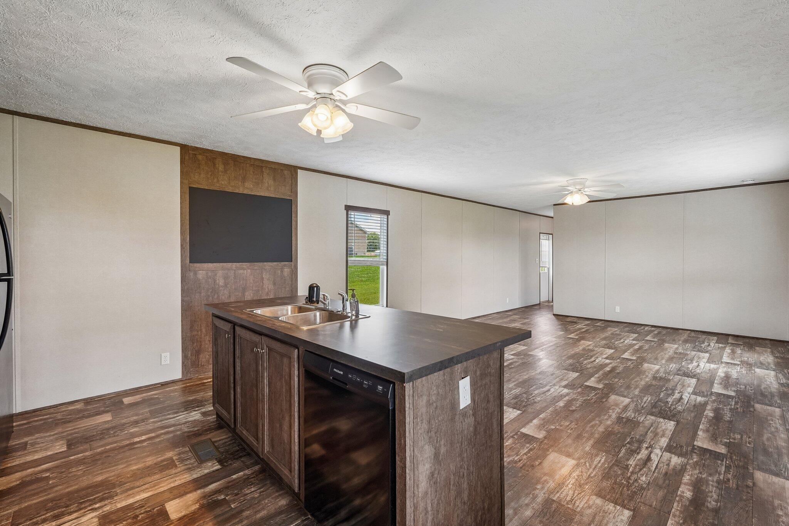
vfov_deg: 72.0
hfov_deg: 95.0
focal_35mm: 16
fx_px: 362
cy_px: 263
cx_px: 394
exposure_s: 1/30
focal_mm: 16.5
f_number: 8
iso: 250
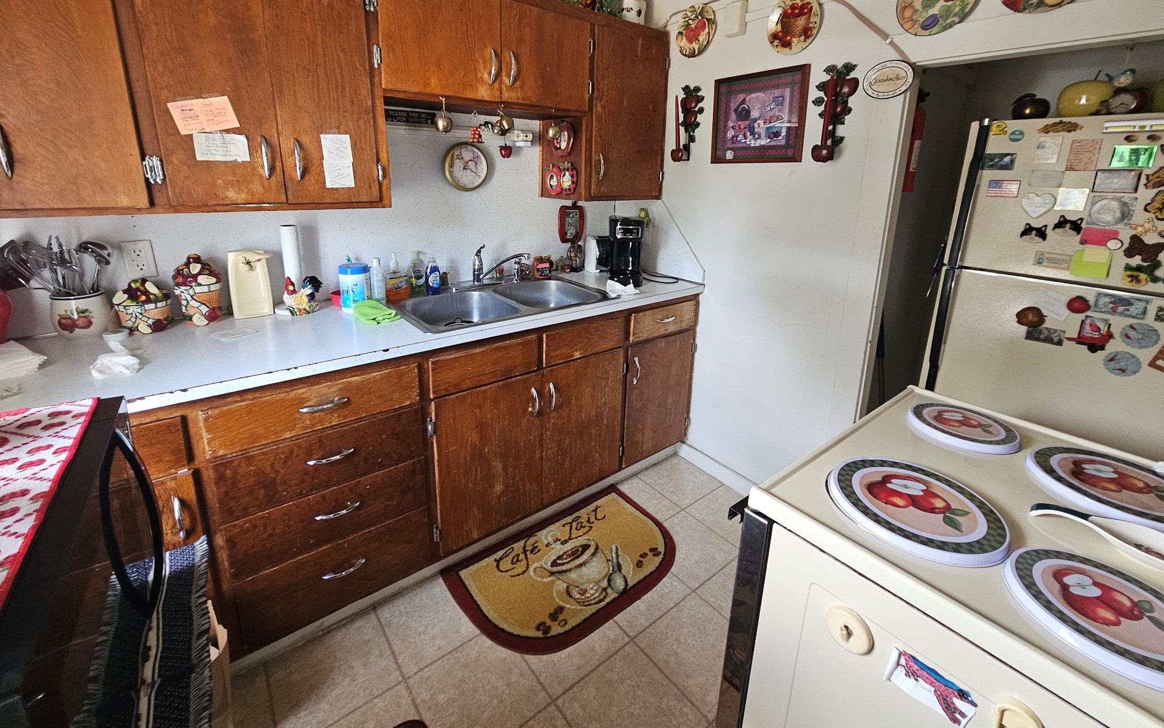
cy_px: 286
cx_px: 584
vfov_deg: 77.6
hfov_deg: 105.3
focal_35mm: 14
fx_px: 444
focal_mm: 2.2
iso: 320
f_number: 2.2
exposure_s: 1/30
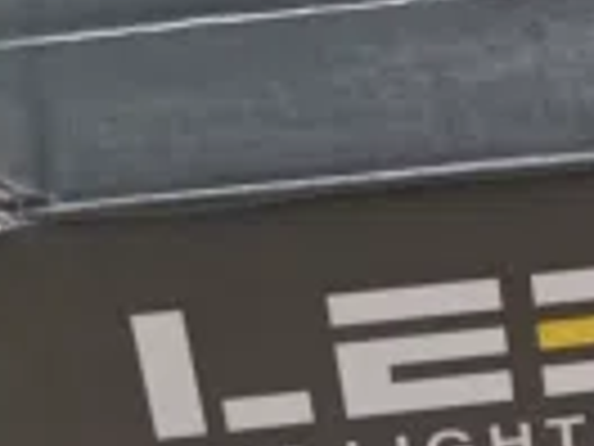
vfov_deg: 12.2
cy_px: 63
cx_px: 1233
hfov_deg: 13.6
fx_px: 2076
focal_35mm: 121
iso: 116
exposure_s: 1/581
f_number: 1.8
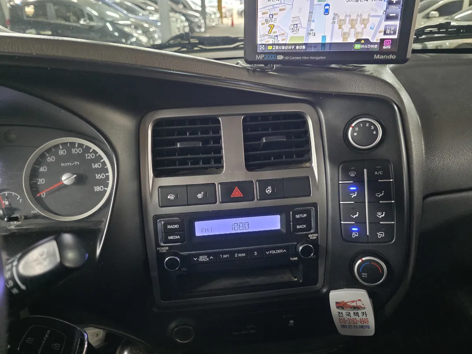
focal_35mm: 23
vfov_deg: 58.9
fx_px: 314
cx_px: 236
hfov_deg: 73.9
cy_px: 177
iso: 1250
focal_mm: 6.3
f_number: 1.7
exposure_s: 1/60
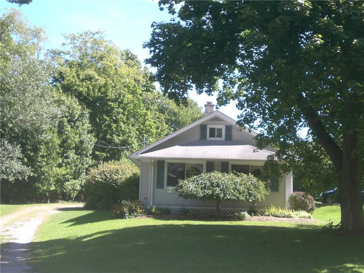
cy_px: 136
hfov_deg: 30.7
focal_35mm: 63
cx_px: 182
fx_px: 662
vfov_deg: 23.3
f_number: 4
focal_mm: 10.4
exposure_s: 1/160
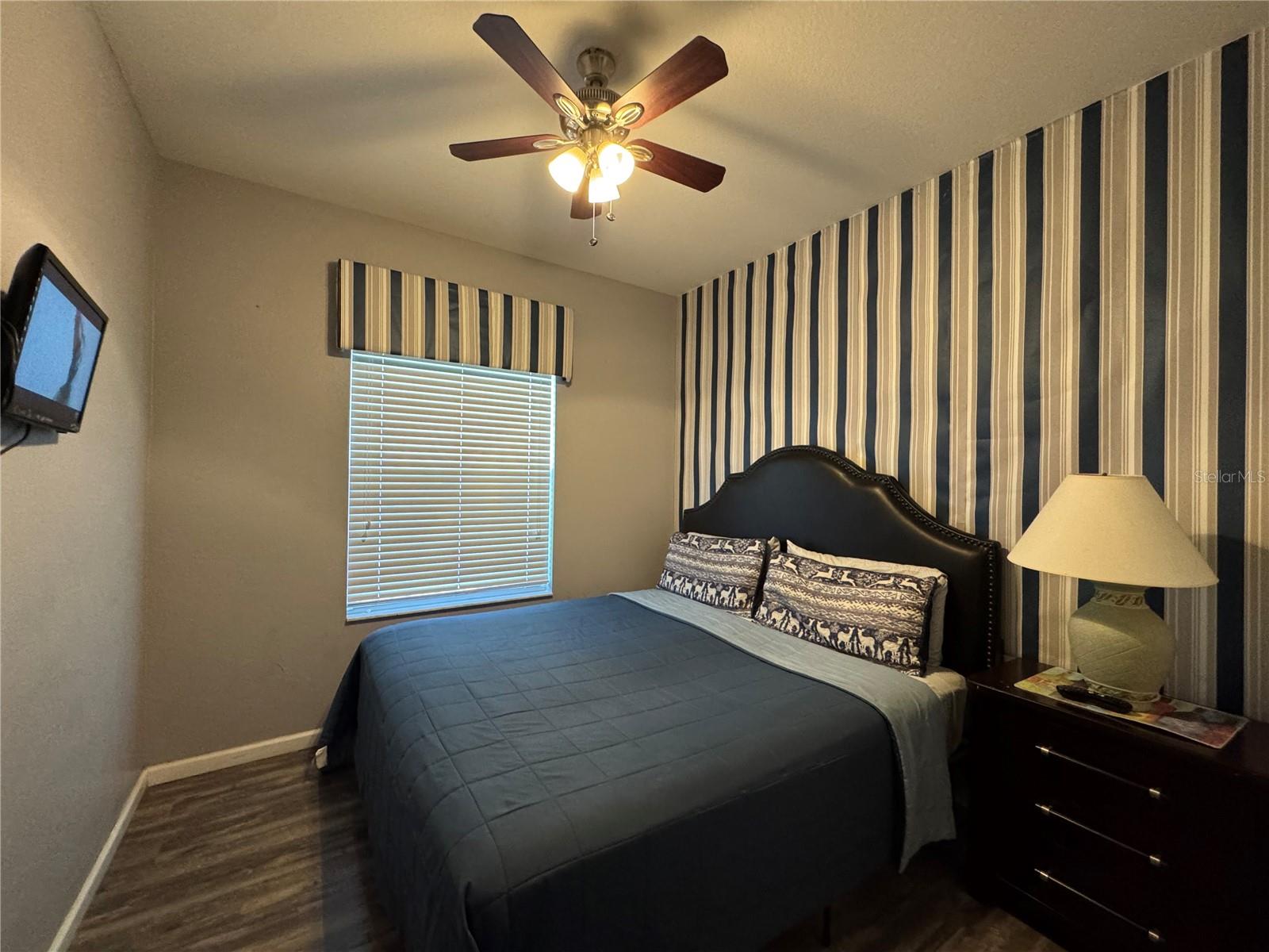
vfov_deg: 85.7
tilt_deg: +0.2
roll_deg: -0.7
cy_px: 476
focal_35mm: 14
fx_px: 513
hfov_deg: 102.1
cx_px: 634
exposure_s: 1/60
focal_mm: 2.22
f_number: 2.2
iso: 500
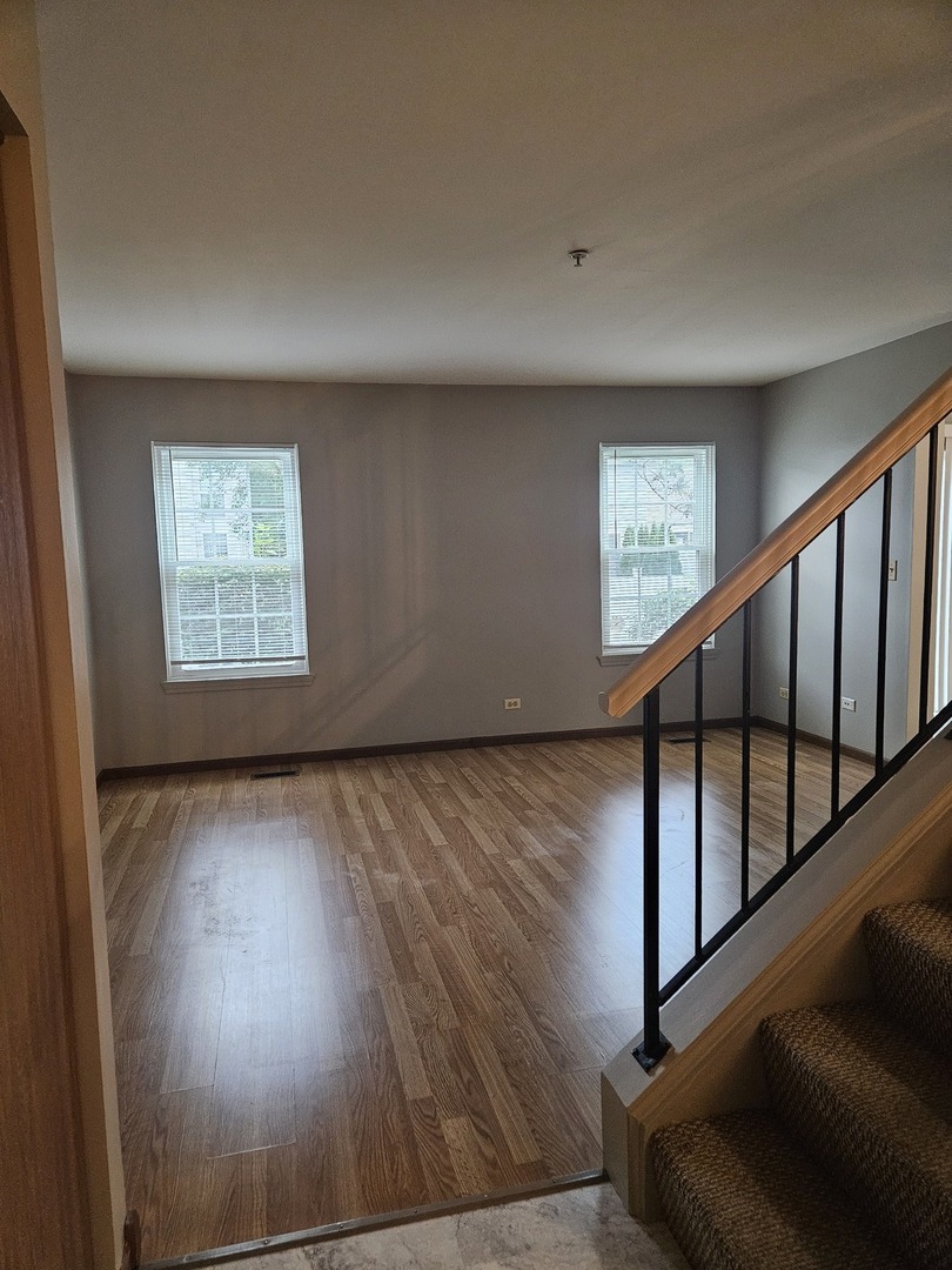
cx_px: 476
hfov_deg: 58.9
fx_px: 843
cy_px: 635
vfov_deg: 73.9
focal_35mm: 23
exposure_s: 1/120
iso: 1000
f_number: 1.8
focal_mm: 5.4
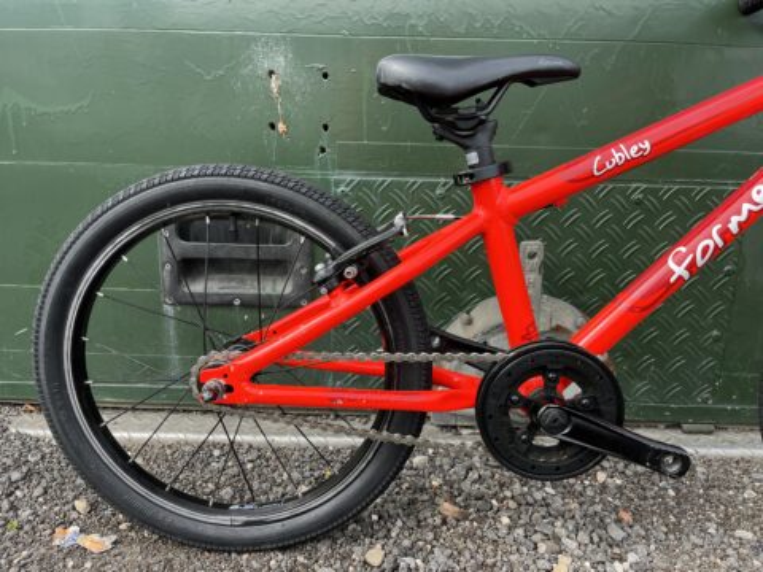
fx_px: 573
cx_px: 382
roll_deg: +0.5
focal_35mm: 26
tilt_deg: -13.9
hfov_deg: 67.3
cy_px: 286
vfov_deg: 53.1
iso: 50
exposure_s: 1/547
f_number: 1.6
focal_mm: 5.1
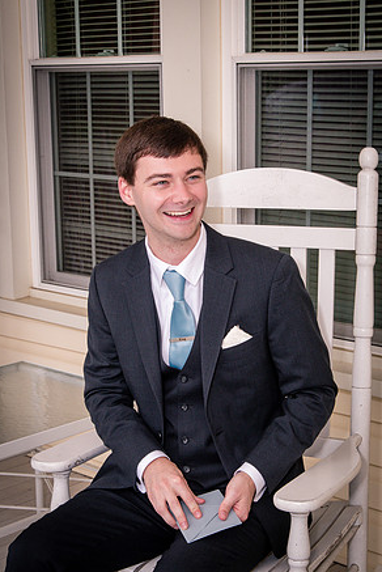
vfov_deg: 28.4
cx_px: 192
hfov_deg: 19.2
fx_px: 1128
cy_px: 280
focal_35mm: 71
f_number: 10
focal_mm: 46
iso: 1250
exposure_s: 1/250
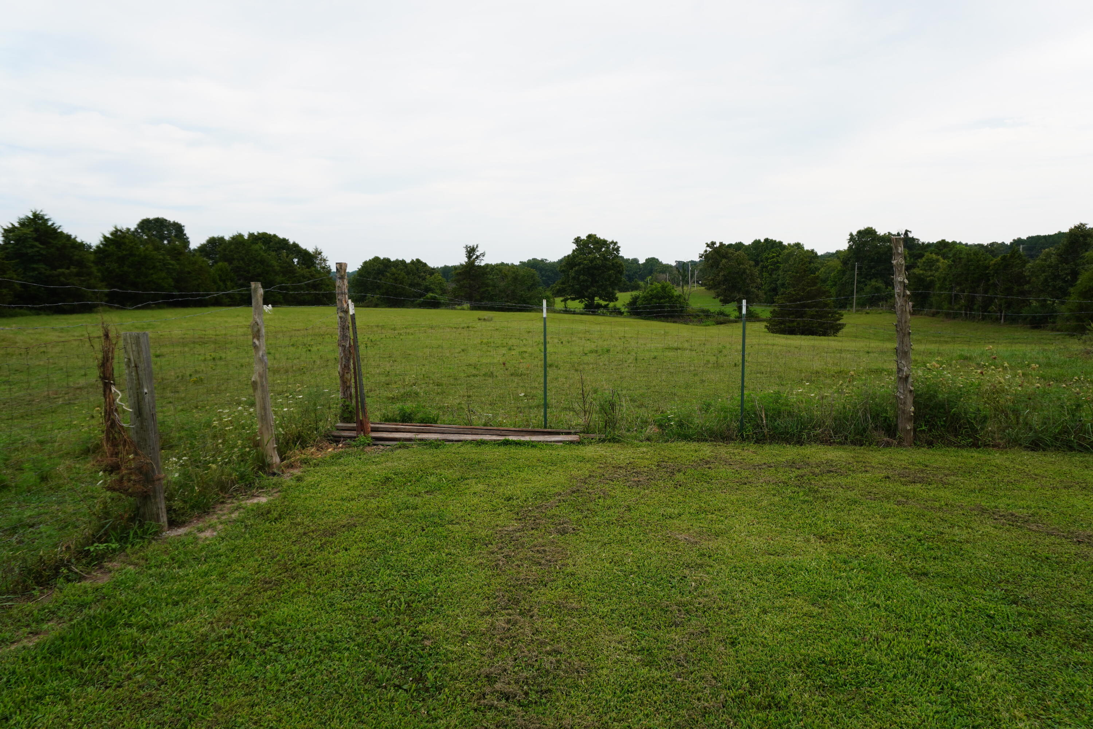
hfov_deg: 73.7
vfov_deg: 53.1
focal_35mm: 24
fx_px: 729
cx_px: 546
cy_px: 364
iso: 100
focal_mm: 16
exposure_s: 1/200
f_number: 5
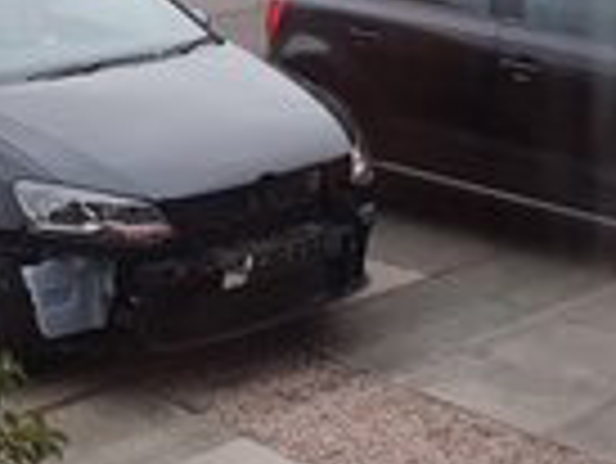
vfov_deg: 19.4
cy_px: 180
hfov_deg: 25.1
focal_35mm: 76
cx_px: 99
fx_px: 1354
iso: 320
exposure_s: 1/14
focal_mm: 4.3
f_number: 1.5
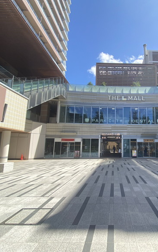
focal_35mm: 19
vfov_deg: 88.0
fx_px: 131
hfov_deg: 59.1
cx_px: 118
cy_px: 123
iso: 20
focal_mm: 1.54
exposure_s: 1/355
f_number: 2.4
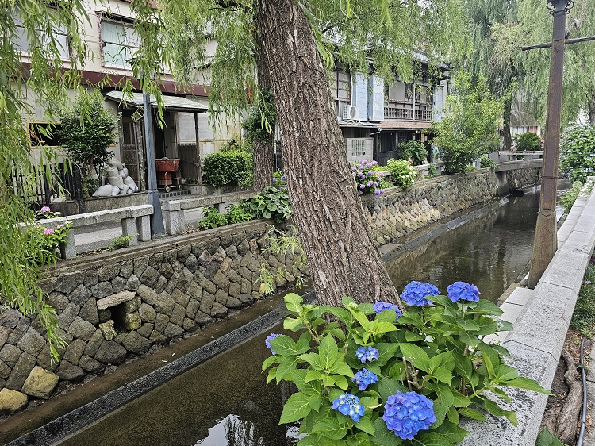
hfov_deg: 69.4
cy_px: 215
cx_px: 280
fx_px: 430
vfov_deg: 54.8
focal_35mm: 25
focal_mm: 6.3
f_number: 1.7
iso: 32
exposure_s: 1/100
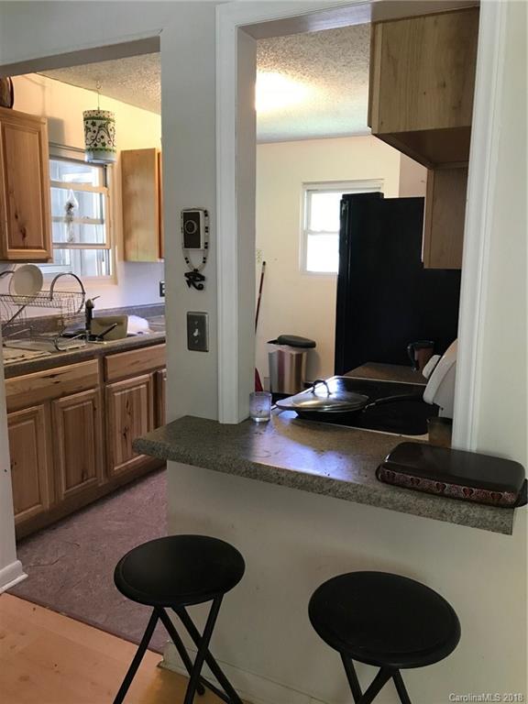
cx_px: 264
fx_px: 569
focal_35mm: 28
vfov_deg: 63.4
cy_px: 352
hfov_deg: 49.7
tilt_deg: -10.0
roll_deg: -1.4
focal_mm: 3.99
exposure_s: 1/15
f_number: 1.8
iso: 50
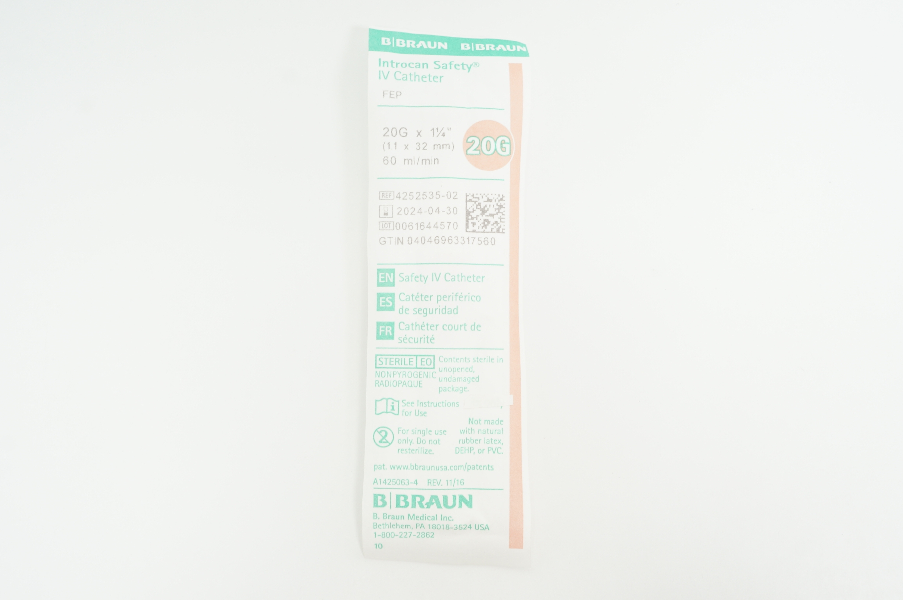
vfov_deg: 35.4
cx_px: 452
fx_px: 940
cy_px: 300
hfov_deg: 51.3
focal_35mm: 38
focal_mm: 25
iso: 400
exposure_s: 1/15
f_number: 9
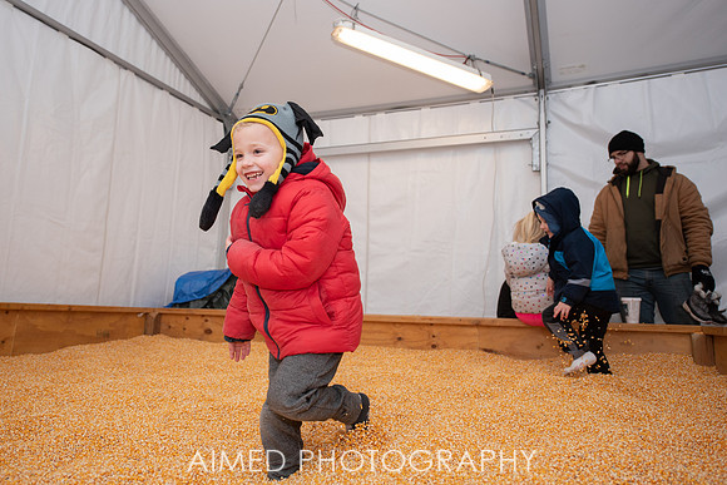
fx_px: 556
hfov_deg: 66.1
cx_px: 325
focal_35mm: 28
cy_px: 207
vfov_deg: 47.0
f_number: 2.8
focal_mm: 24
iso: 320
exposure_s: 1/200
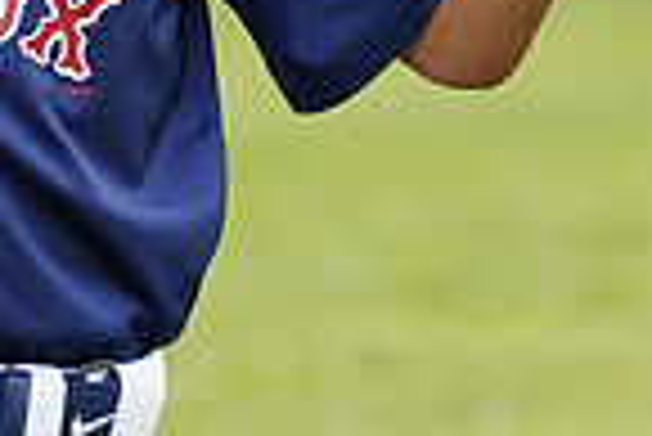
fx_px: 11548
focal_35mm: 637
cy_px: -312
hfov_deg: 3.2
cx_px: -27
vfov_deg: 2.2
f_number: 6.3
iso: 100
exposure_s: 1/250
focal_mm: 159
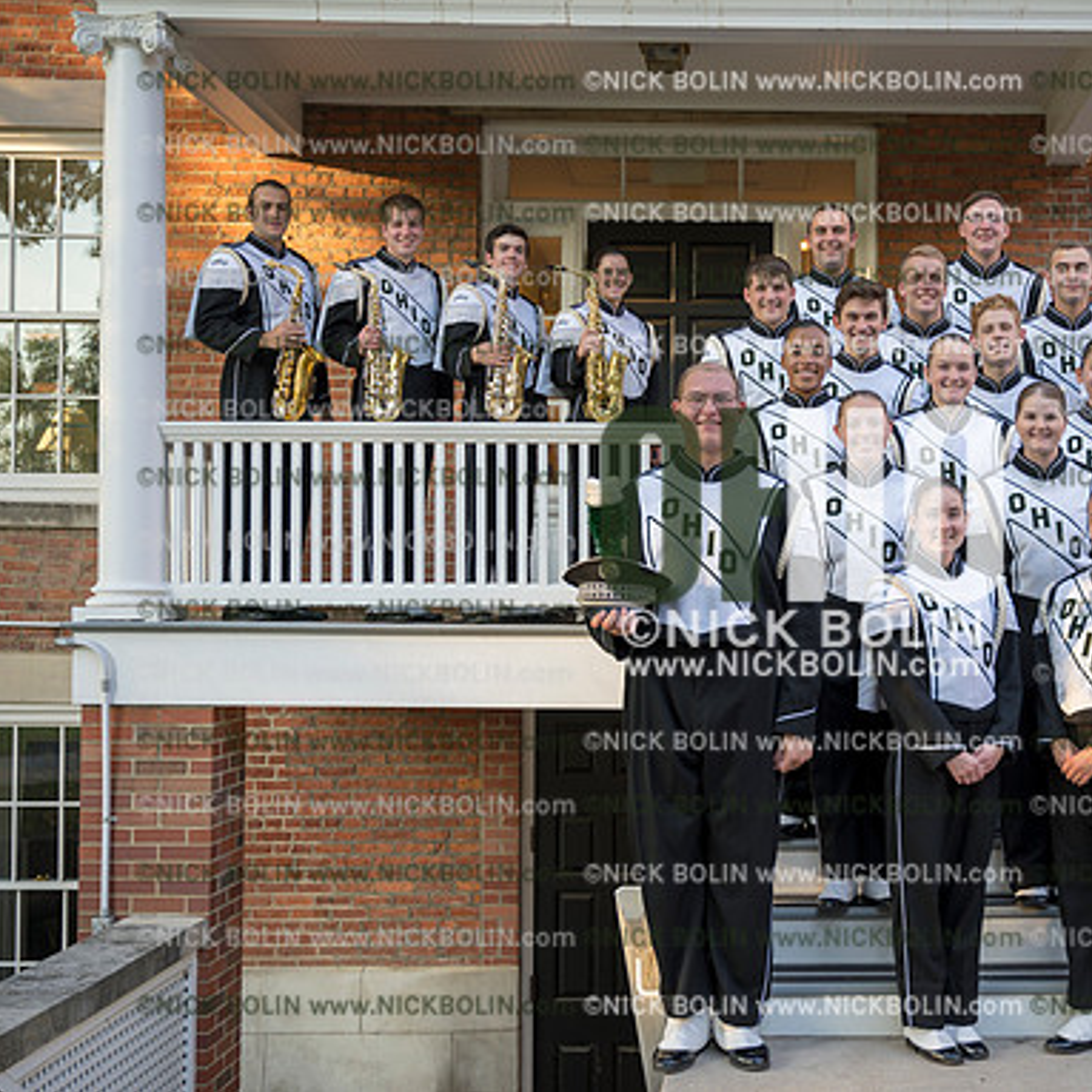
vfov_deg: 37.6
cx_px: 801
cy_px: 543
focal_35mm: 45
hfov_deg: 36.8
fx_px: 1606
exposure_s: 1/60
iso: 125
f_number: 4
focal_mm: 35
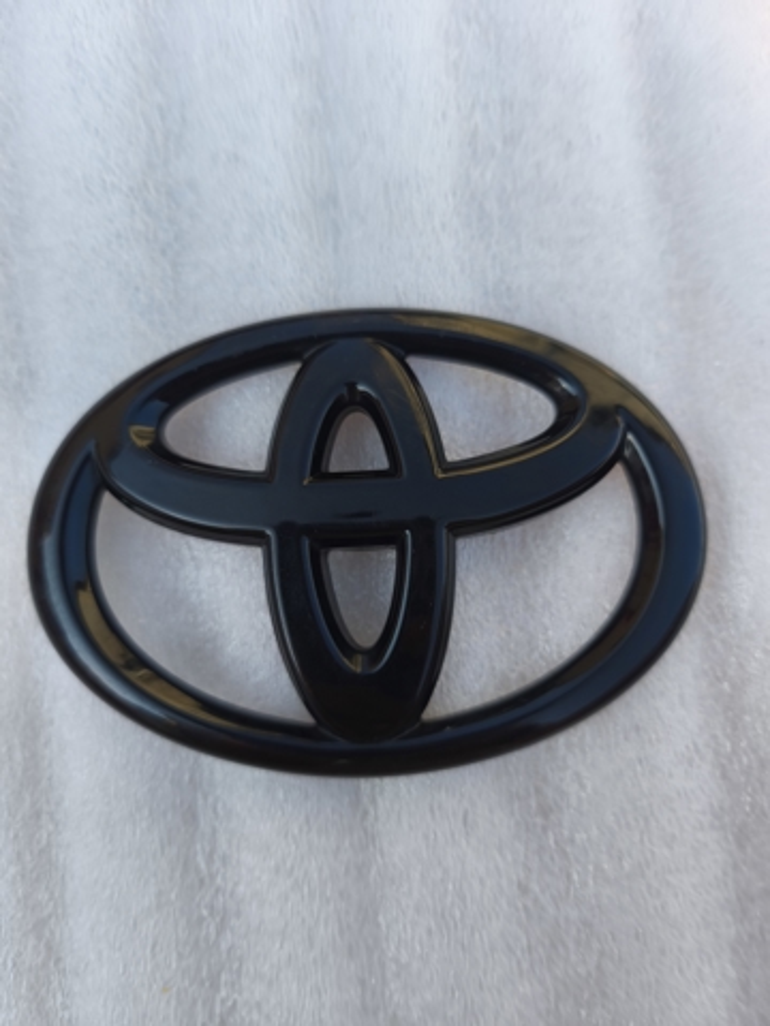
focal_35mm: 23
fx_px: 682
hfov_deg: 58.9
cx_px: 385
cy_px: 513
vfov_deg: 73.9
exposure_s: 1/490
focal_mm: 5.35
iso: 80
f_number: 1.7
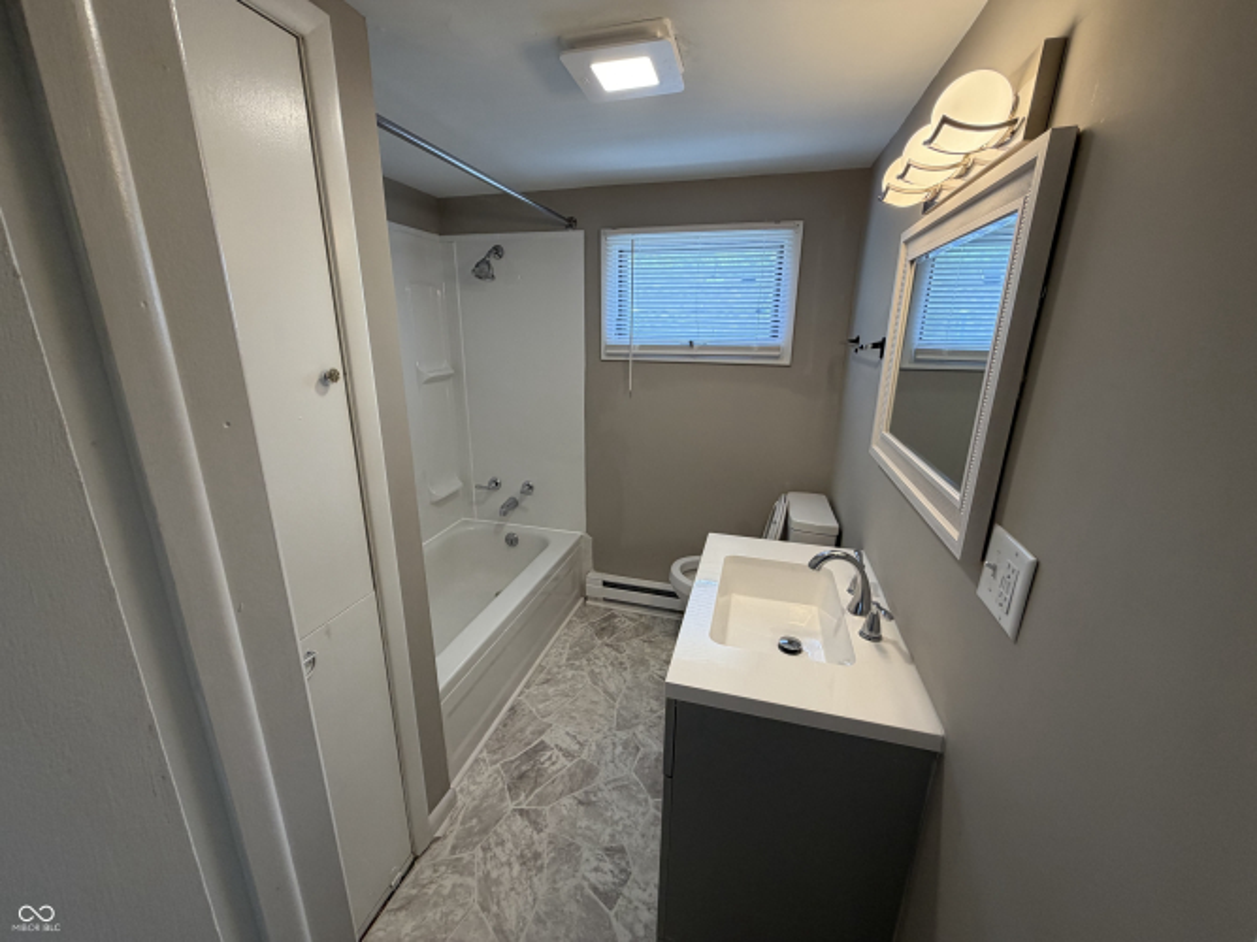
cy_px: 471
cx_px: 628
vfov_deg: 85.7
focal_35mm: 14
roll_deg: -0.7
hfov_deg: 102.1
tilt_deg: -16.0
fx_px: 508
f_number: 2.2
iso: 160
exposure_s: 1/120
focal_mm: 2.22
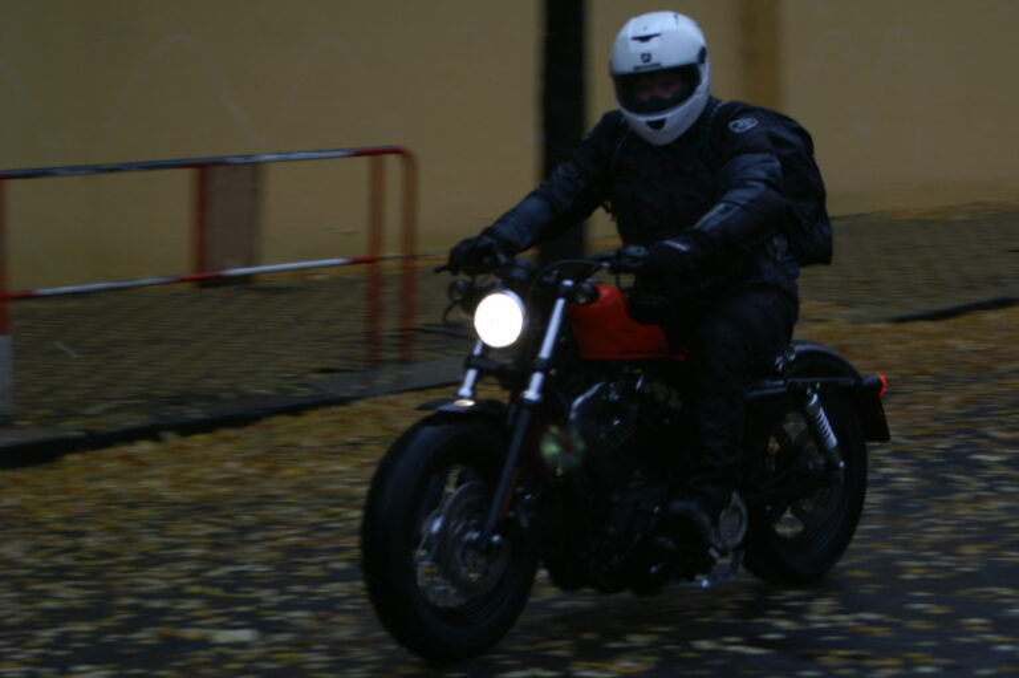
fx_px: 3394
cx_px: 510
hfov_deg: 17.1
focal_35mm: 120
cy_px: 339
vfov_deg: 11.4
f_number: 5.6
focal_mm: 80
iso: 400
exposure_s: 1/80
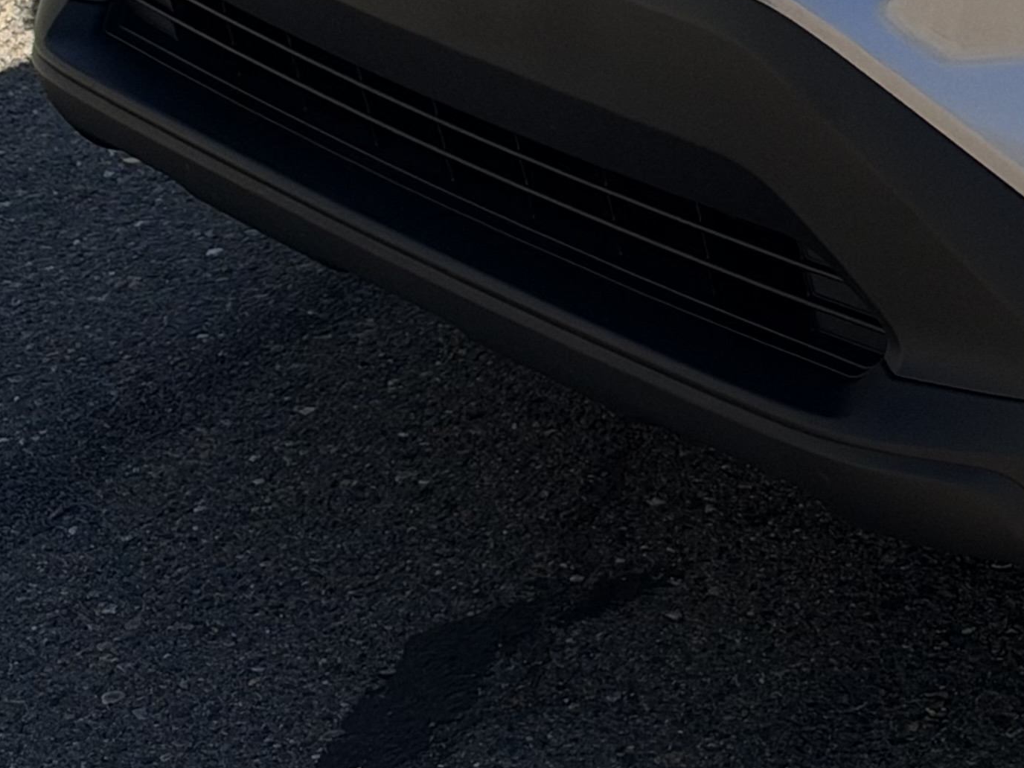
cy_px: -449
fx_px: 4053
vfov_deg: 10.4
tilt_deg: -12.8
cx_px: 1886
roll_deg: -1.2
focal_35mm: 137
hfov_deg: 12.9
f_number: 1.8
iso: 80
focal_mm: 6.93
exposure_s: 1/3534
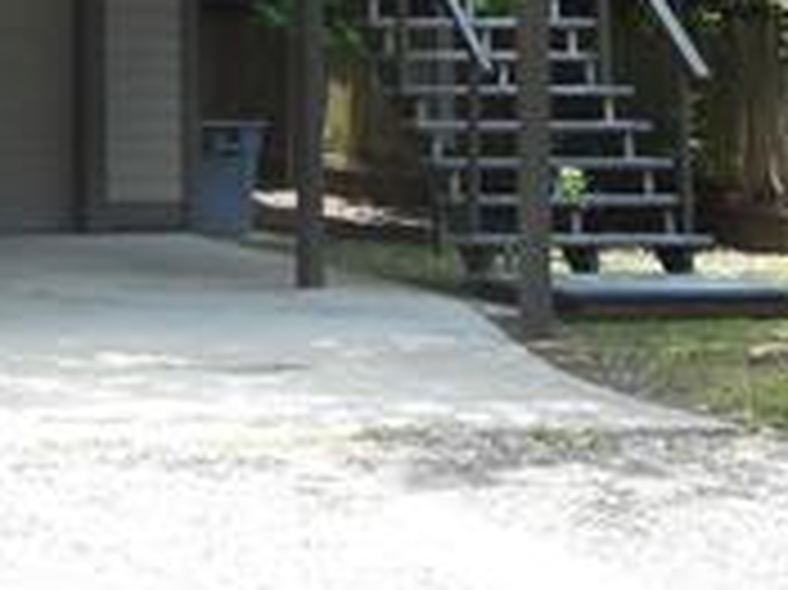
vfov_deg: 9.1
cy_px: -117
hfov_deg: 11.5
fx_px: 3662
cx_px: -554
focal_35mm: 161
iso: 80
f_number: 4.7
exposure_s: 1/80
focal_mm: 7.9
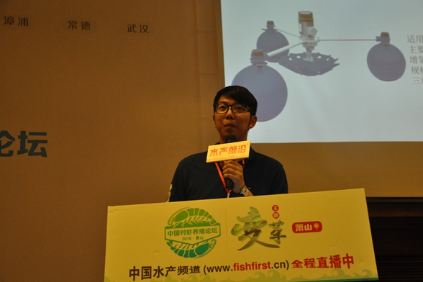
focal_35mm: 54
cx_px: 213
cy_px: 142
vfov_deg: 25.3
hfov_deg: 37.2
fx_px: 629
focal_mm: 35
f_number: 4.5
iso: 1800
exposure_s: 1/30
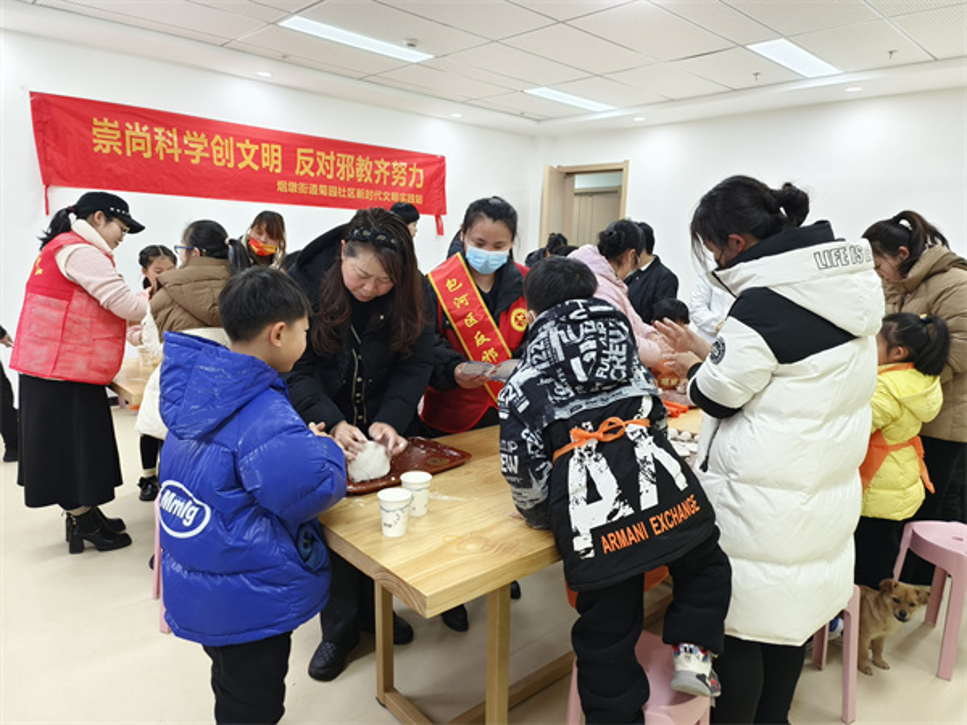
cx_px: 484
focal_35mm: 23
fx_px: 643
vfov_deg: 58.9
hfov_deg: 73.9
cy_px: 362
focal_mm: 5.5
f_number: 1.75
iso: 209
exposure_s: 1/82.6
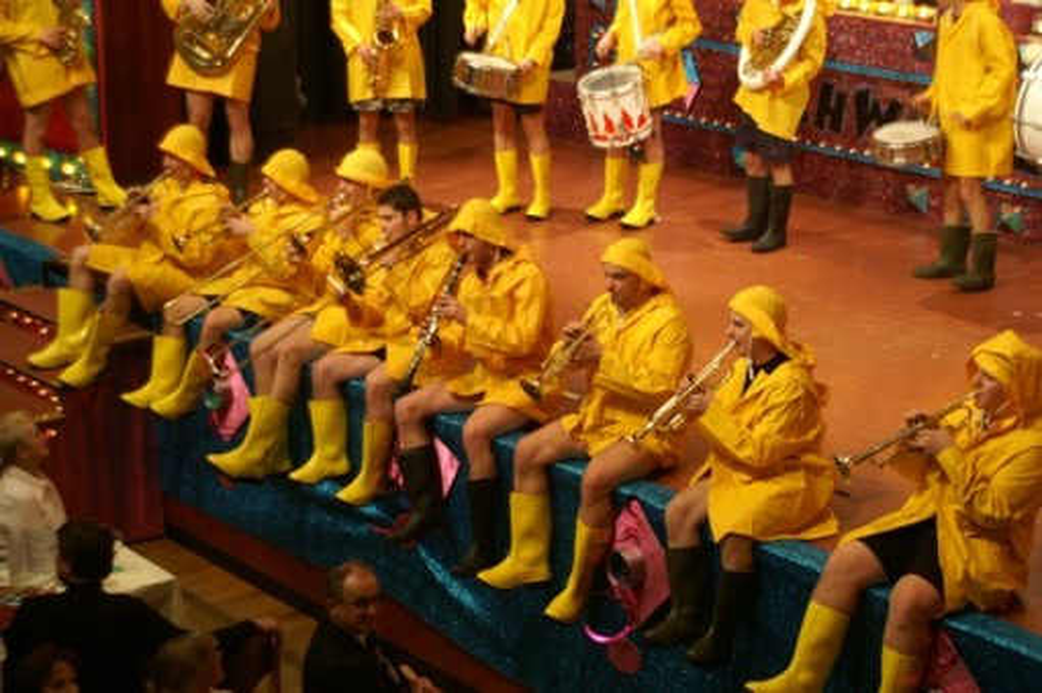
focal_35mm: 60
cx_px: 521
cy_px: 346
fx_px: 1735
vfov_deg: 22.6
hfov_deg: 33.4
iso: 250
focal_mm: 40
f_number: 4.5
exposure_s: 1/30
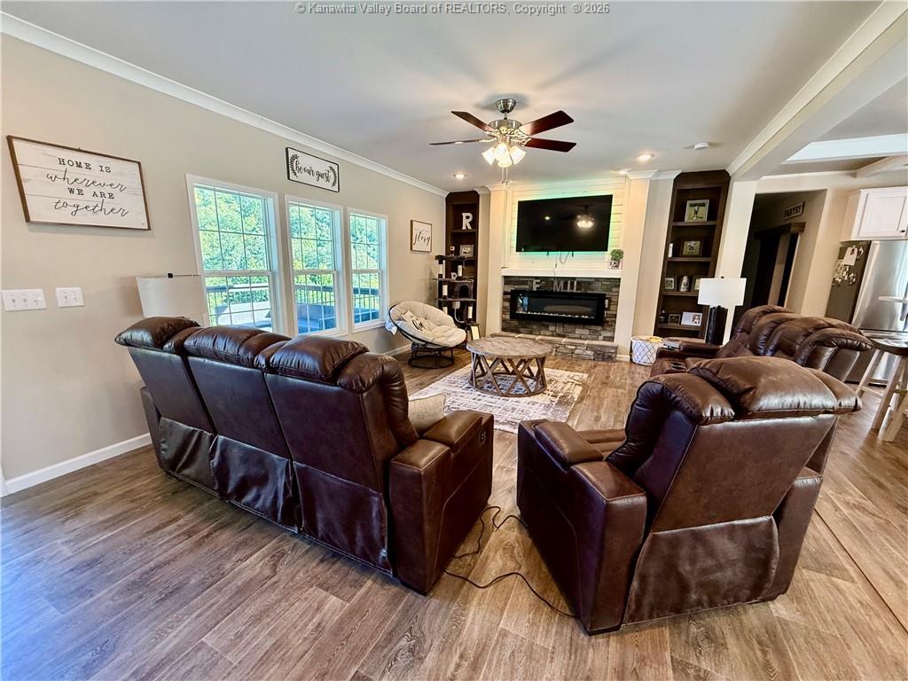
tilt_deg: -10.9
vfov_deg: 85.7
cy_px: 340
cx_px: 454
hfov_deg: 102.1
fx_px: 367
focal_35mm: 14
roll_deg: -0.7
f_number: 2.2
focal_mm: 2.22
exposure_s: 1/120
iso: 320
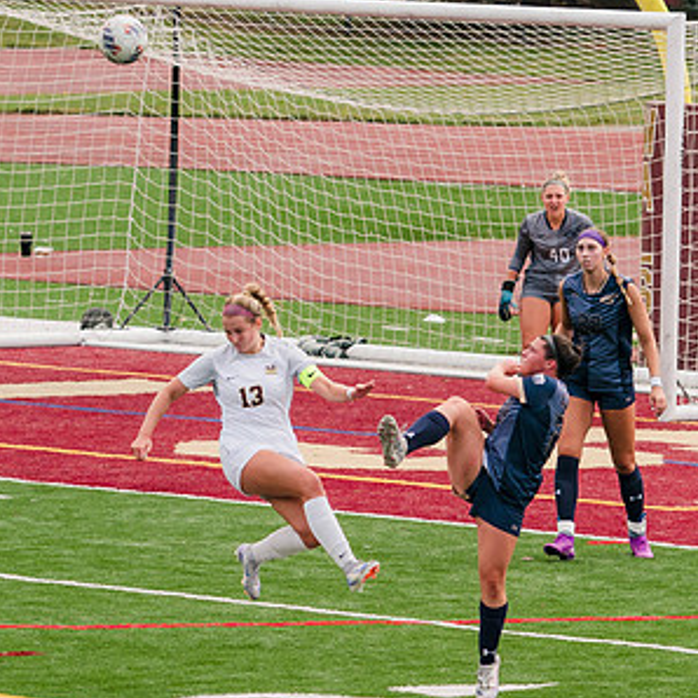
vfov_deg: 3.8
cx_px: 417
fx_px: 10494
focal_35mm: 460
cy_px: 566
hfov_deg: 3.8
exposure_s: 1/1600
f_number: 5.6
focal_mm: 200
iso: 500
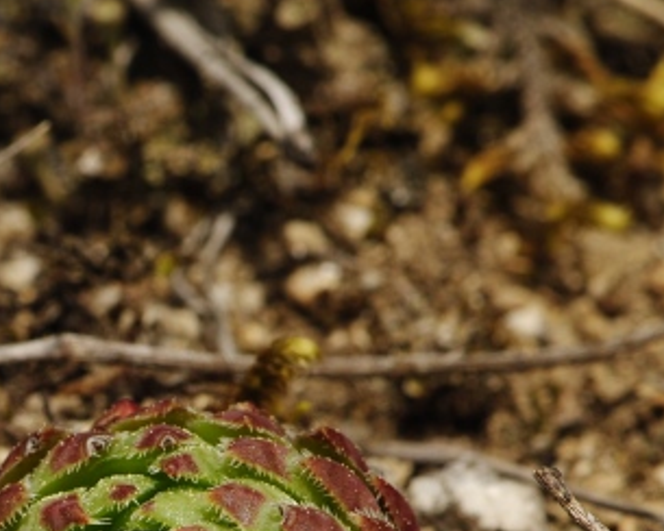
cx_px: -61
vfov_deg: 4.9
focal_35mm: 314
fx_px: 6175
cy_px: 529
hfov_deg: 6.1
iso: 100
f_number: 10
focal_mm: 85
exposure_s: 1/250
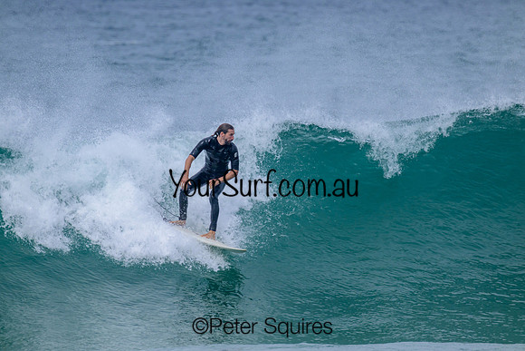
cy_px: 176
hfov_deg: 2.6
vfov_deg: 1.7
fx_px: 11669
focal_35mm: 800
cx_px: 262
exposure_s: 1/2000
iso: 720
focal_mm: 800
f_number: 11
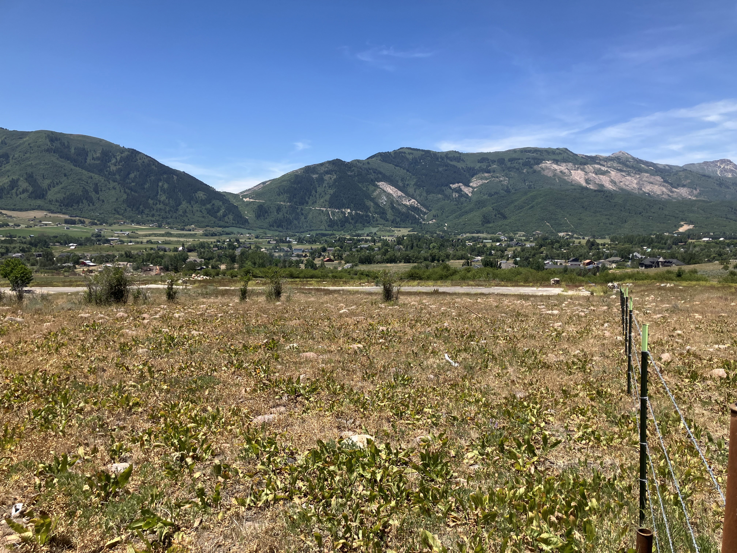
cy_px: 276
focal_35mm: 28
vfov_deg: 49.7
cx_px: 368
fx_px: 596
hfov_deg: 63.4
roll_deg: -0.1
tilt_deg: -4.0
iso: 32
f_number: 1.8
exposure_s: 1/1675
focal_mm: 3.99
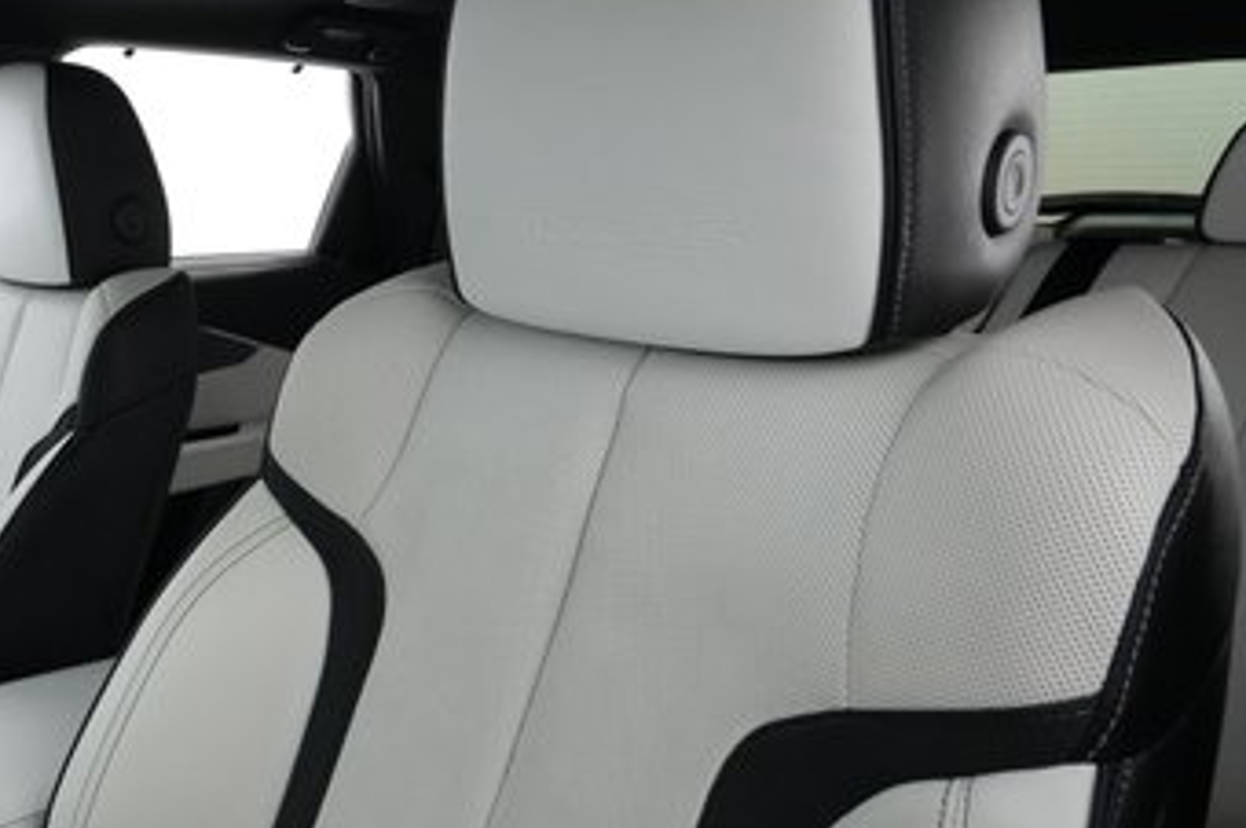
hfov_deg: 50.7
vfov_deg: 40.5
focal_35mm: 32
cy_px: 557
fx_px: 1106
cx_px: 81
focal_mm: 17
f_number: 7.1
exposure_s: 1/25
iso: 8000
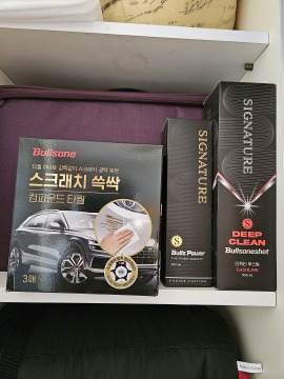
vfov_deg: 73.9
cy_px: 190
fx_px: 252
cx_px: 142
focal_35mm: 23
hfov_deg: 58.9
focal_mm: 5.4
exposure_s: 1/24
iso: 640
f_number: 1.8
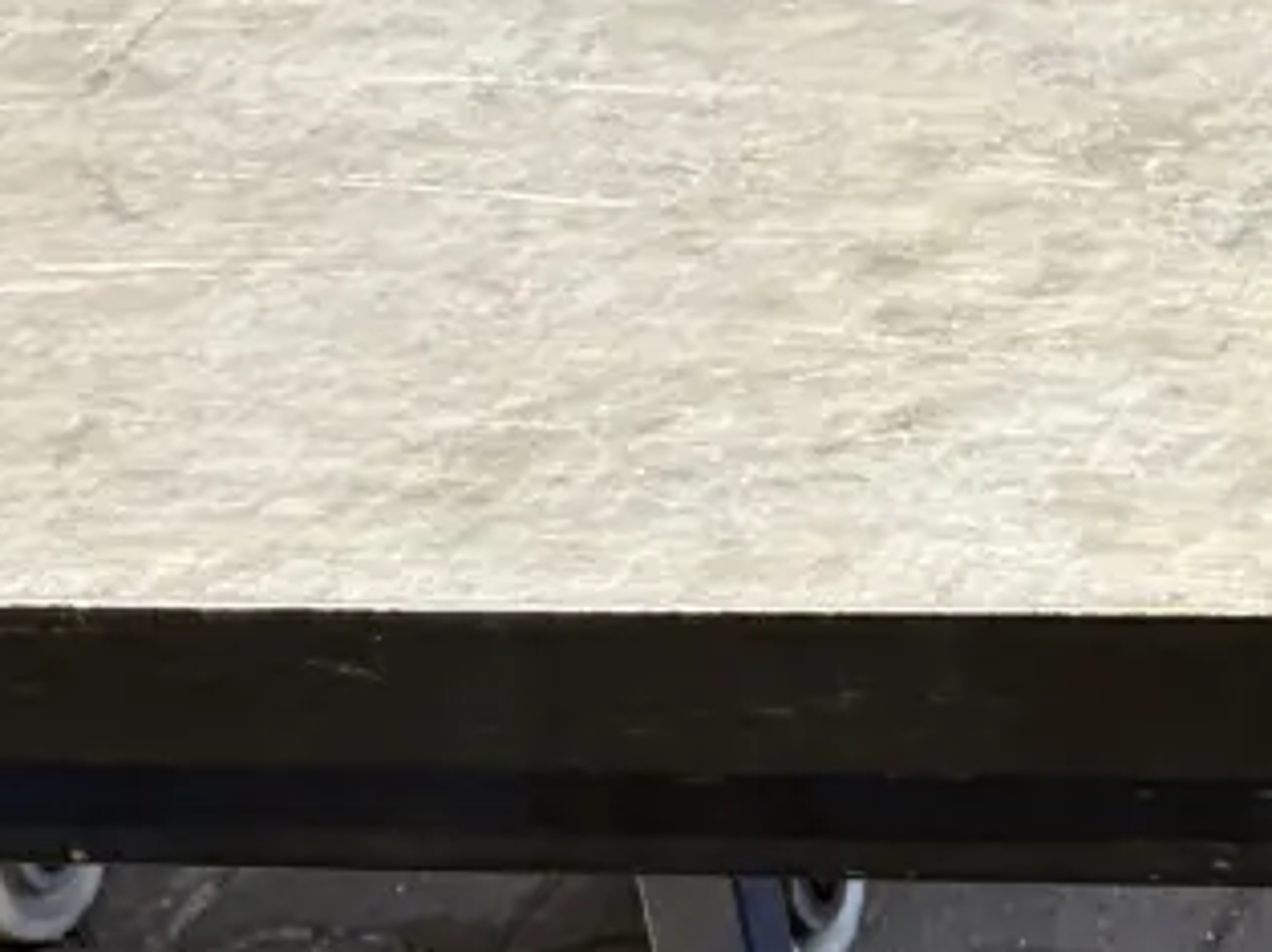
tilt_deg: -25.9
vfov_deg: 9.2
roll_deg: +7.1
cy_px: 1142
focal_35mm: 159
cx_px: 1876
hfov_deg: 11.9
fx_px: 5838
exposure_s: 1/61
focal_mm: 5.96
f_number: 1.6
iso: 125
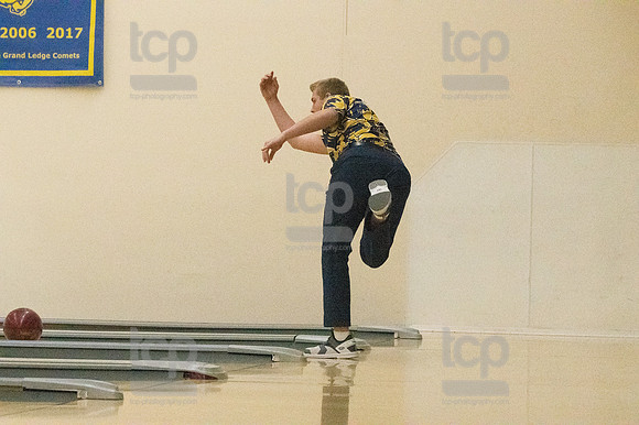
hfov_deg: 12.5
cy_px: 212
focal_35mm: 165
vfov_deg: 8.3
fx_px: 2927
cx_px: 320
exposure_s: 1/1250
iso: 10000
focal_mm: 110
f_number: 4.5
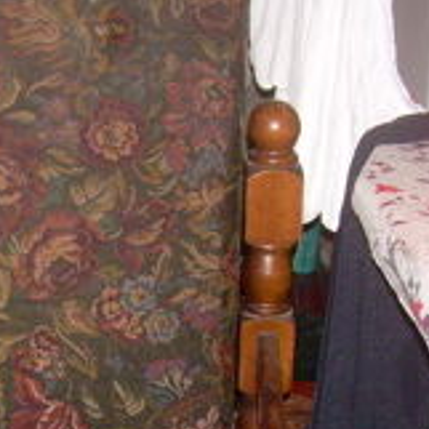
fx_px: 1402
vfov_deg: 17.3
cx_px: -29
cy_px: 328
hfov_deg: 16.9
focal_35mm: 100
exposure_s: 1/60
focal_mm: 6.3
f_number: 2.8
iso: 200
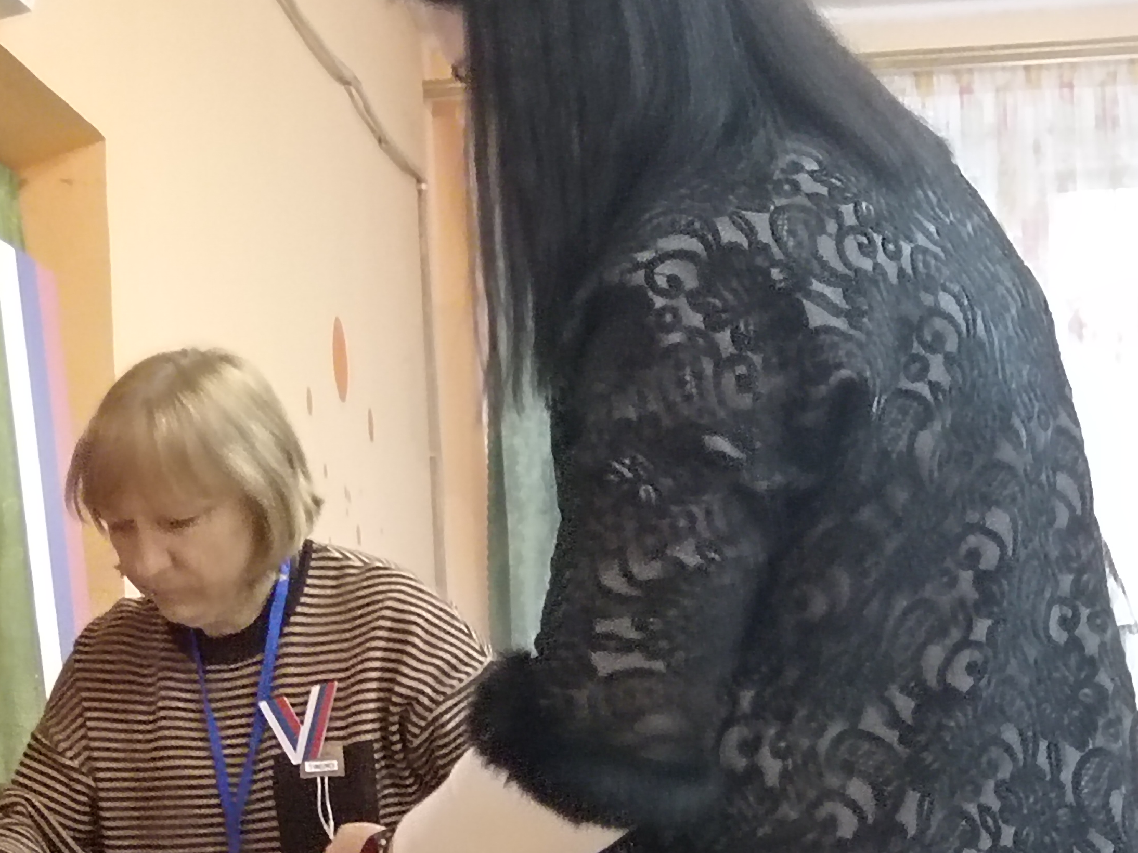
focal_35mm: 90
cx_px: 589
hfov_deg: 21.8
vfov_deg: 15.8
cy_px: 1034
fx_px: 2959
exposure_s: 1/50
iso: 2313
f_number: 1.9
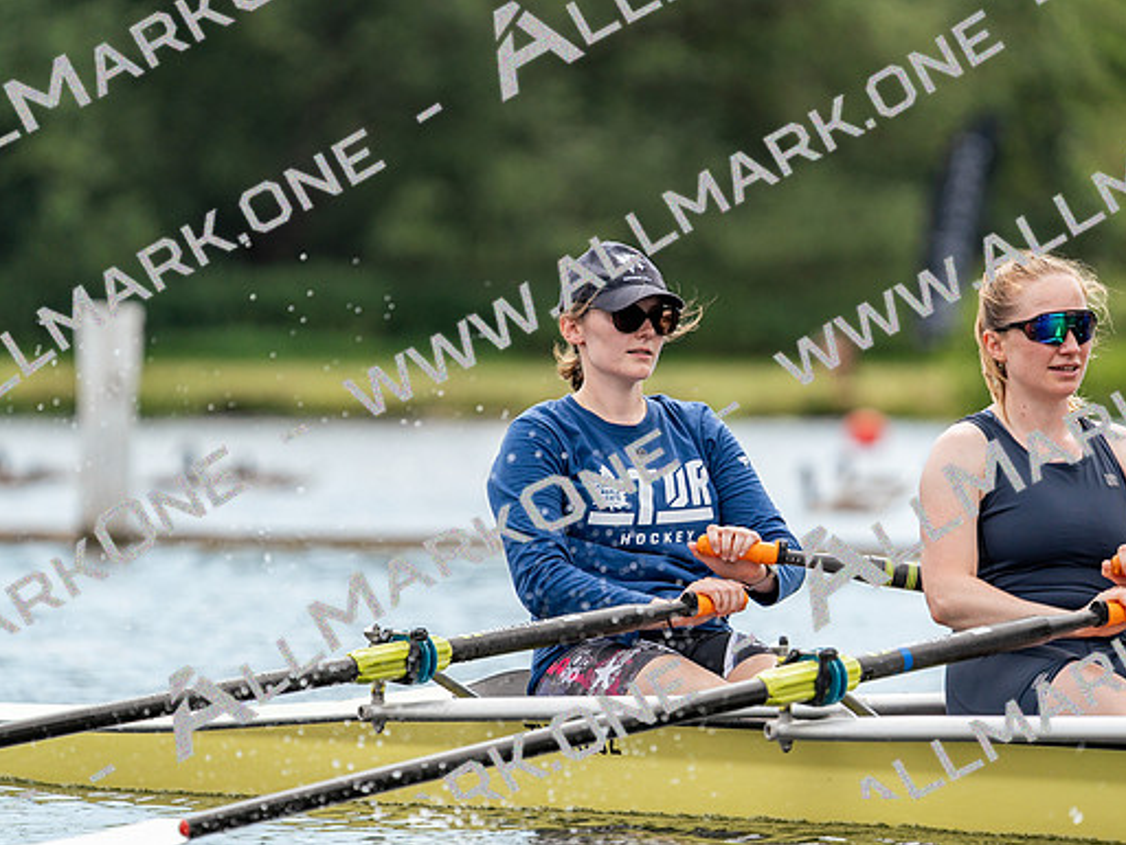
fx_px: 16235
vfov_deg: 3.0
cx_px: 615
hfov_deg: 4.0
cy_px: 422
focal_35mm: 499
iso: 400
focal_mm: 459
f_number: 6.3
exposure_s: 1/2000
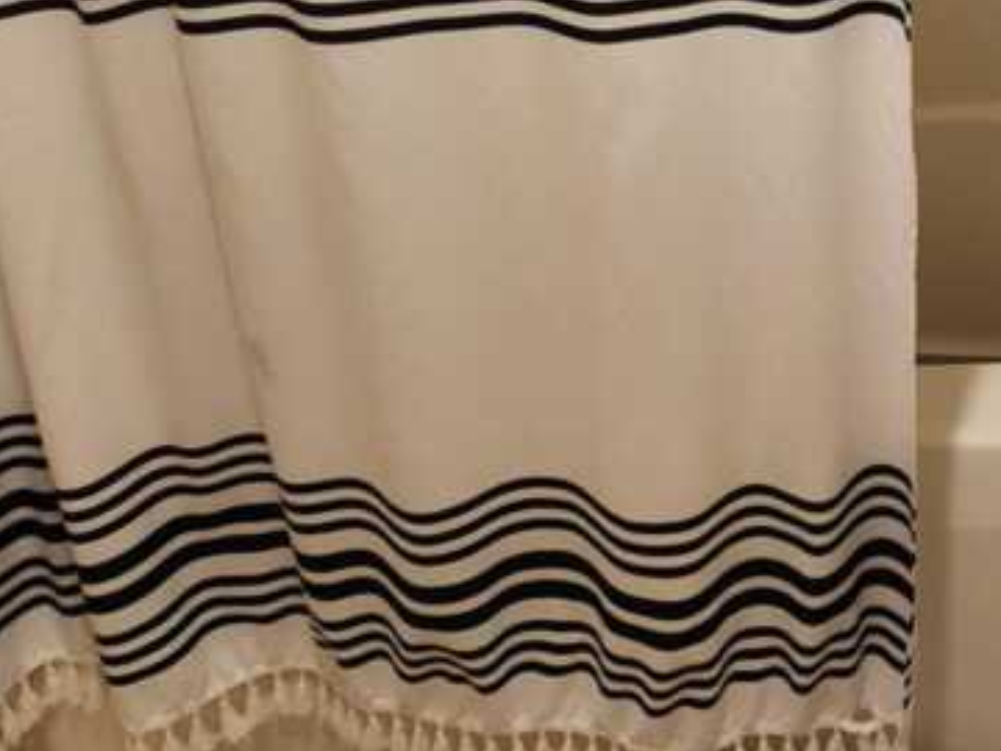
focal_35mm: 37
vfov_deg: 31.5
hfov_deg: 46.8
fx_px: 1070
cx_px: 834
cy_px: -181
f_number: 2.2
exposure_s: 1/30
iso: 400
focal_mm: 2.2
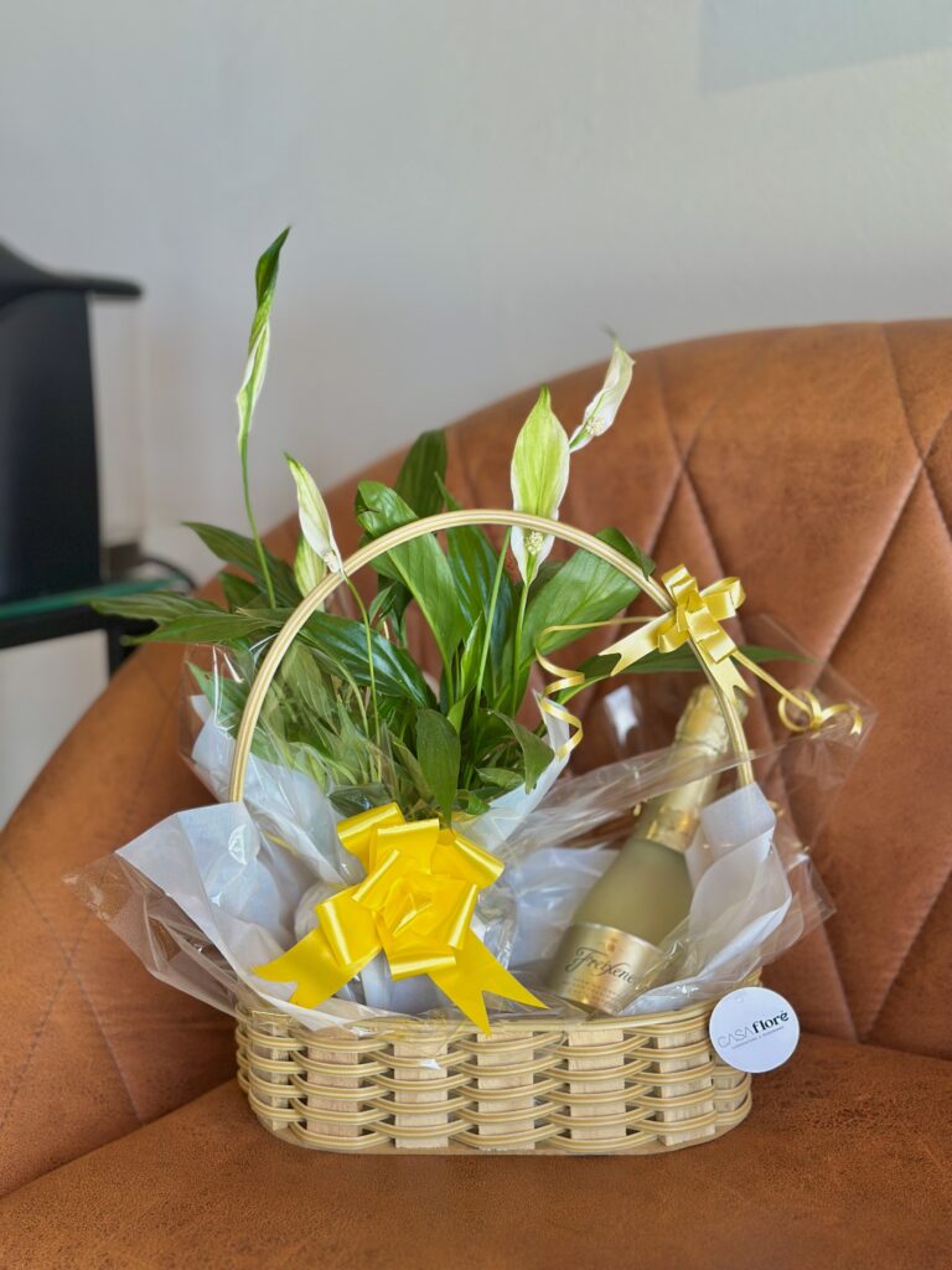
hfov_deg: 30.3
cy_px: 635
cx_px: 476
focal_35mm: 48
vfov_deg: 39.7
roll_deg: +0.1
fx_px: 1760
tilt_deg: -9.5
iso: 64
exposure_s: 1/120
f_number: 1.78
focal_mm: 6.86
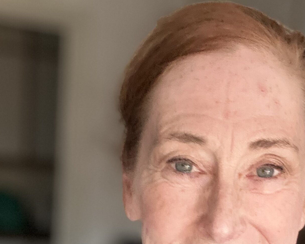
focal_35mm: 62
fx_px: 560
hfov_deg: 29.9
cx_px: 233
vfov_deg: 23.6
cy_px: 240
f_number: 1.9
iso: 200
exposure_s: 1/60
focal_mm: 2.69
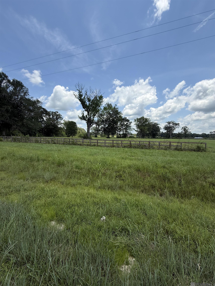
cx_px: 108
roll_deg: -1.6
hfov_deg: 85.7
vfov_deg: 102.1
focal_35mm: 14
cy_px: 143
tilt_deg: -2.5
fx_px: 116
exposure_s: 1/1698
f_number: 2.2
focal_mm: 2.22
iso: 50
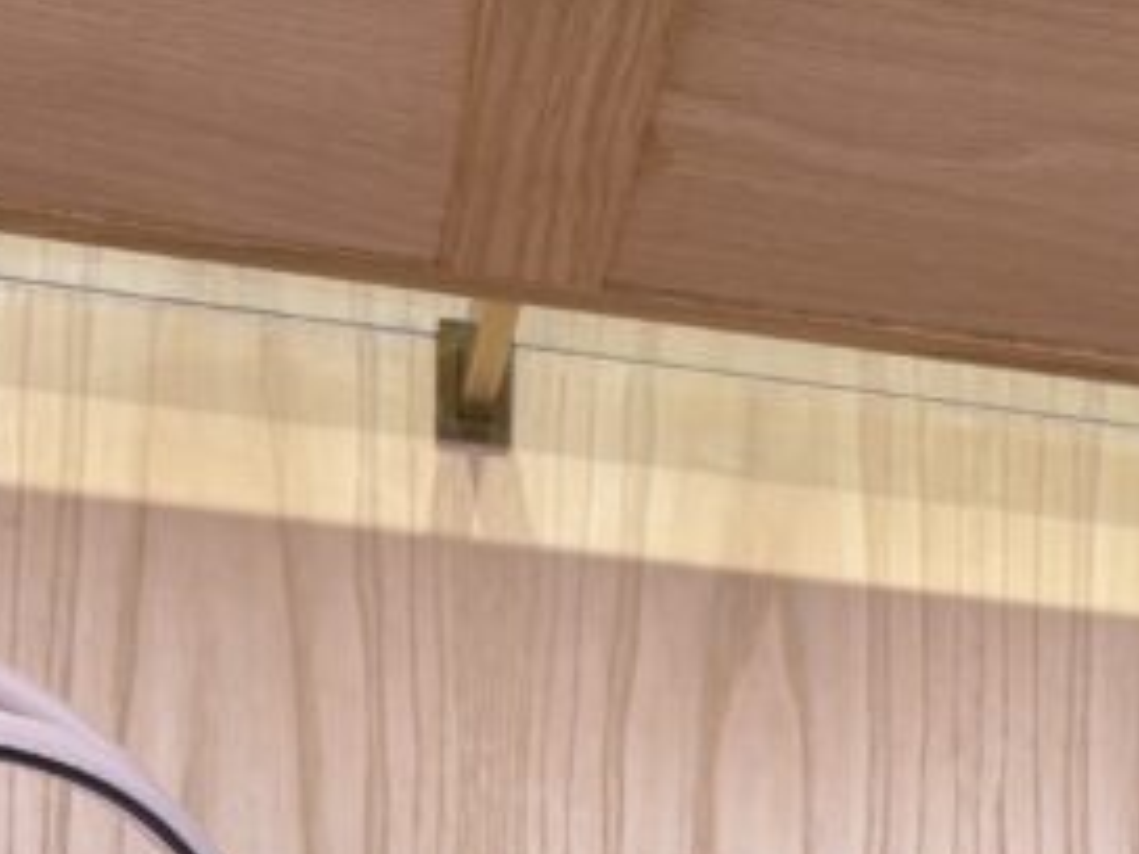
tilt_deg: +5.4
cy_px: 1582
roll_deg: +0.2
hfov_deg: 19.7
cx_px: 976
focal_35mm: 98
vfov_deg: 13.4
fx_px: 3225
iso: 64
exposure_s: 1/100
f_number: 1.6
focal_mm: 5.96
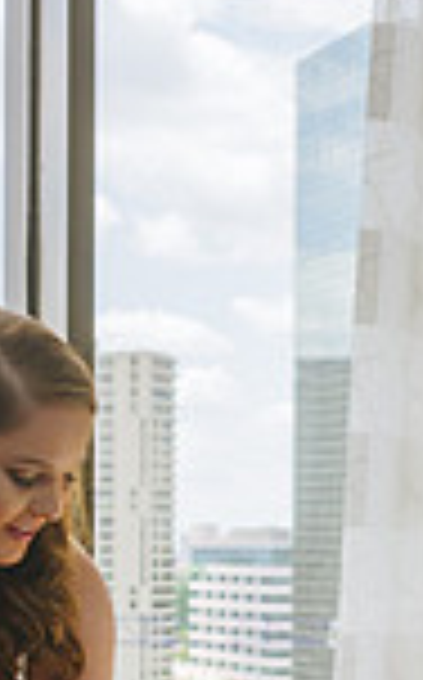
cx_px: 350
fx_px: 2016
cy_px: 635
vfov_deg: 18.7
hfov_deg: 11.9
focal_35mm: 109
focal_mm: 27
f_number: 2.8
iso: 100
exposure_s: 1/250
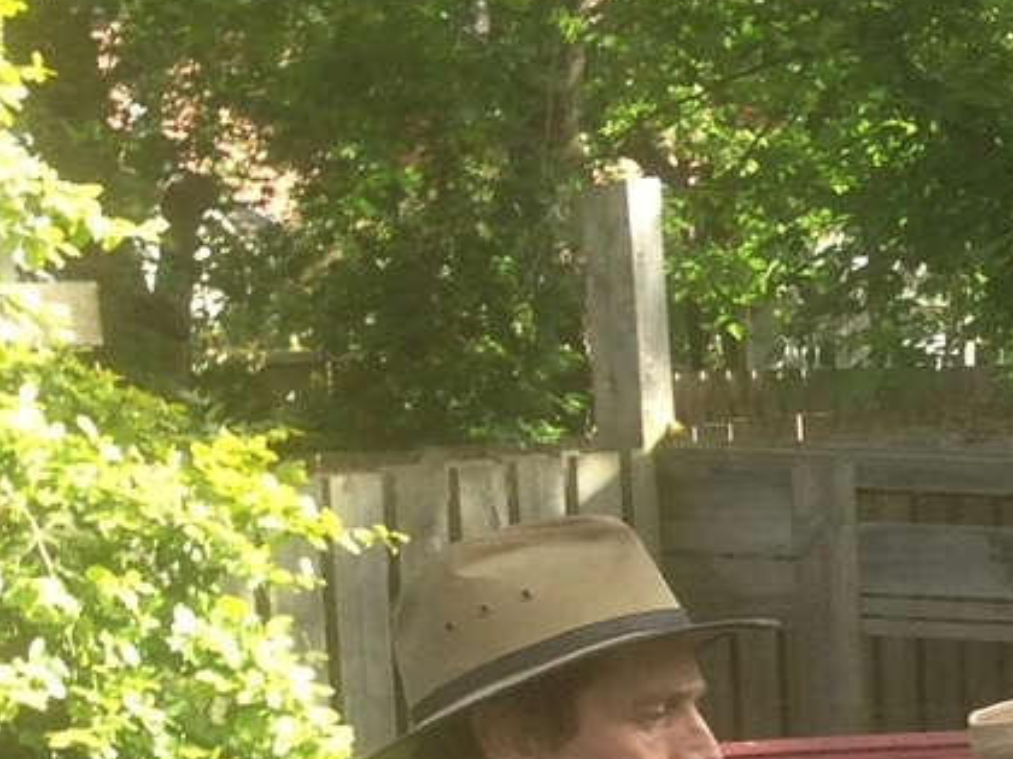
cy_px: 949
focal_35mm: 161
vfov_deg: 9.1
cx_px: 2296
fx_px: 4711
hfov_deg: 10.7
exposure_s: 1/157
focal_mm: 4.13
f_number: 2.4
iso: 64
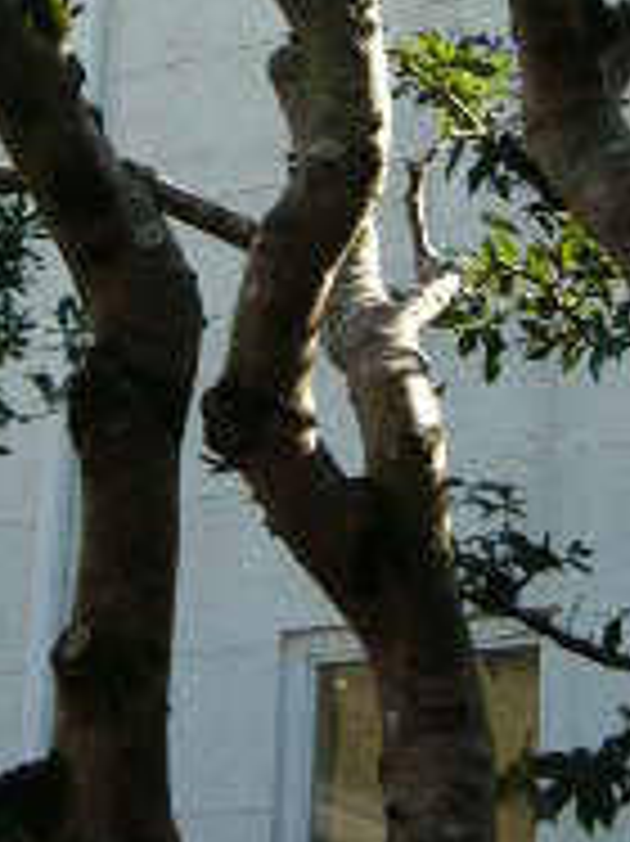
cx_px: 346
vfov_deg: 16.1
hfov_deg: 12.3
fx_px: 2915
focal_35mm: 120
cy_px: 27
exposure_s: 1/80
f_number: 8
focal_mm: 5.8
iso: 100
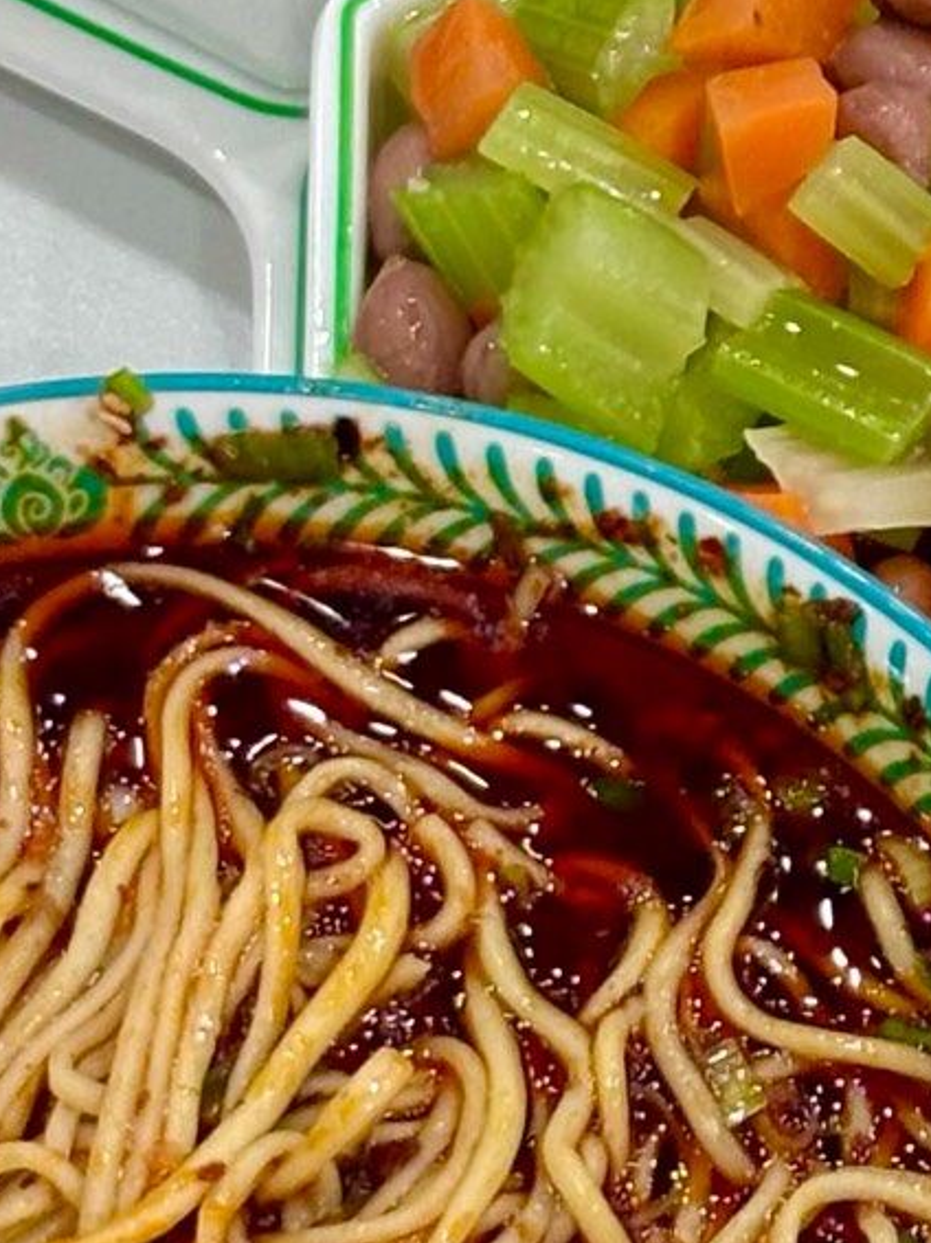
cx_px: 1537
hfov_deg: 5.8
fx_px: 9008
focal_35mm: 251
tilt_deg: -61.1
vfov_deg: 7.9
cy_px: 766
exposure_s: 1/50
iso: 64
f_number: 1.6
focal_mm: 5.96
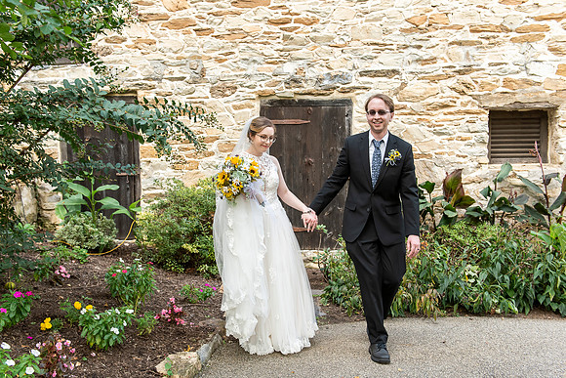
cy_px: 189
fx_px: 535
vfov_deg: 38.9
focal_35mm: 34
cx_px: 273
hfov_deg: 55.7
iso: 400
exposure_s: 1/400
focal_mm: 32
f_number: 4.5
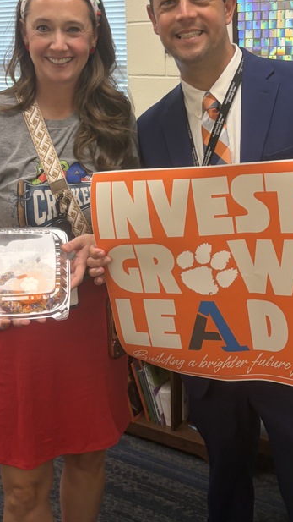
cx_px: 168
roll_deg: +0.6
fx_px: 649
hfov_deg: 25.4
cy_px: 212
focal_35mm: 47
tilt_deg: -14.8
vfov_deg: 43.5
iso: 64
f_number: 1.6
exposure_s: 1/60
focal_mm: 5.96
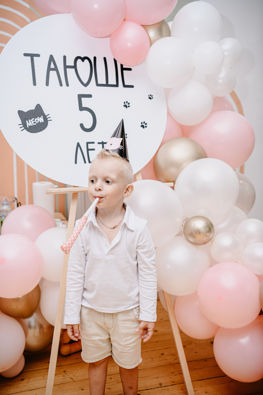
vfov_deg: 43.6
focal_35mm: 45
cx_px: 132
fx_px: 493
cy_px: 198
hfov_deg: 29.9
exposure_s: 1/160
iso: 125
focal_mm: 45
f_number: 3.2
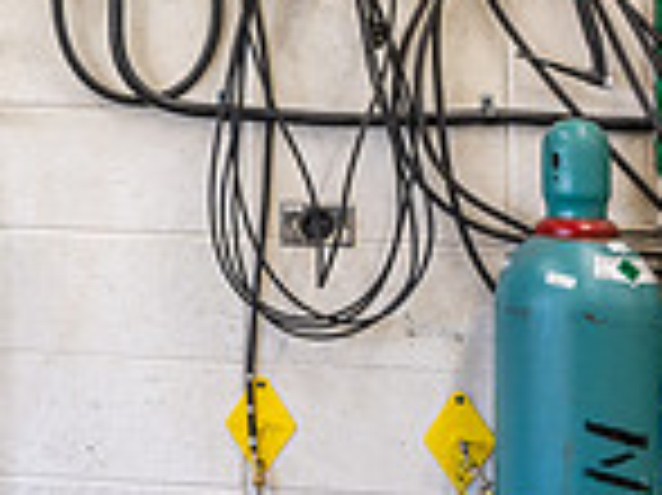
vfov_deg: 14.9
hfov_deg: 17.9
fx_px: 1854
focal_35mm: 97
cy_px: -20
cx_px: -351
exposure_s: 1/15
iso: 500
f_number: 8
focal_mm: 25.5
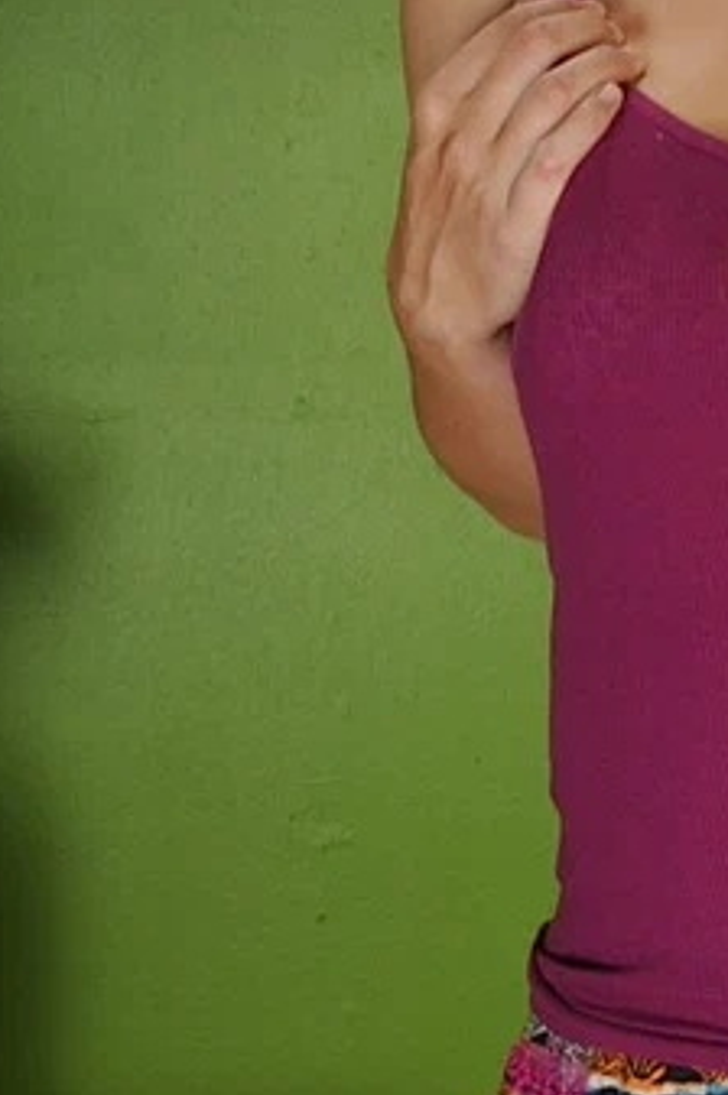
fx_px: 4225
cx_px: 848
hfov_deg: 9.7
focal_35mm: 139
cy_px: 409
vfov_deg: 14.8
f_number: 14
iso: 250
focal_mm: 52
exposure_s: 1/250
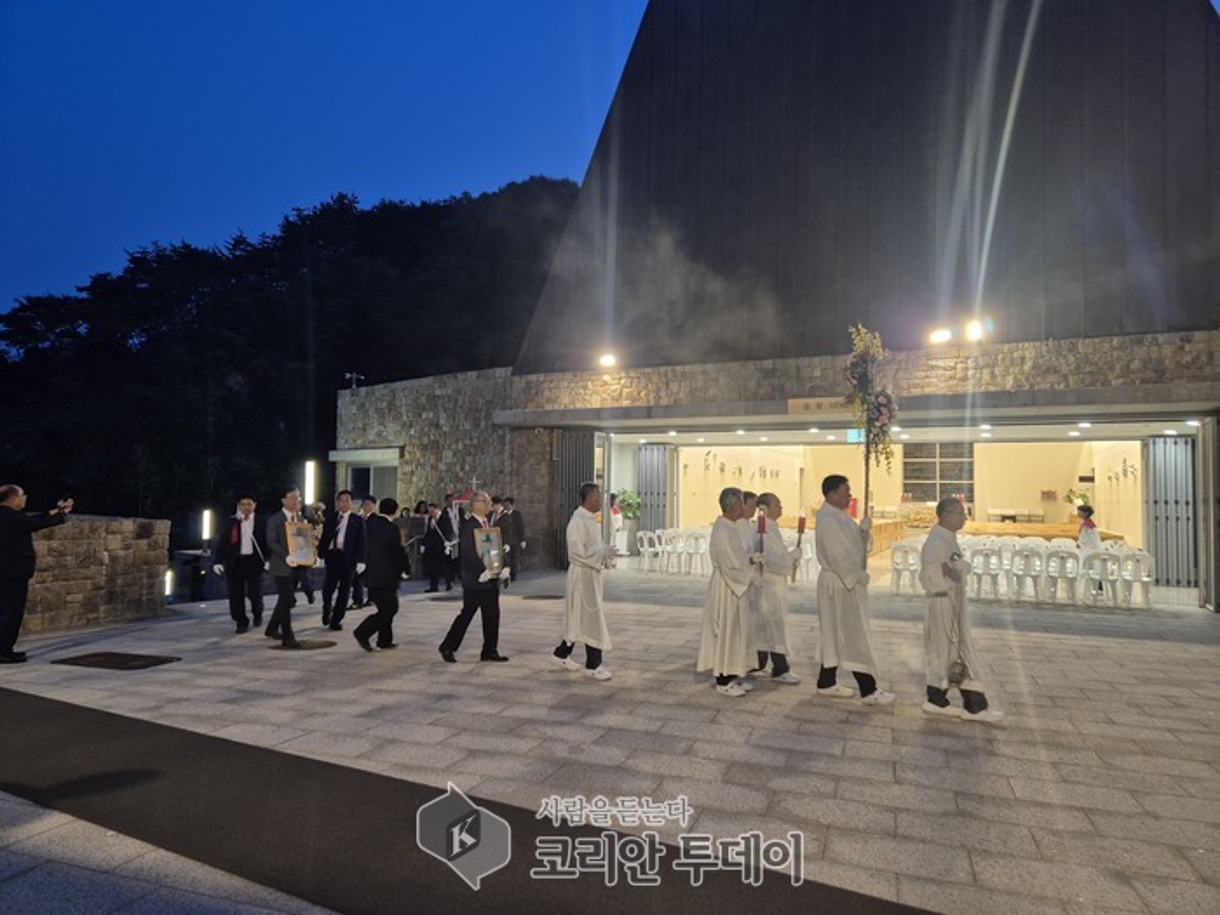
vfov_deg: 58.9
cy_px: 458
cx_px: 610
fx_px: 811
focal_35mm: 23
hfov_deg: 73.9
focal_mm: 5.4
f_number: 1.8
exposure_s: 1/120
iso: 400
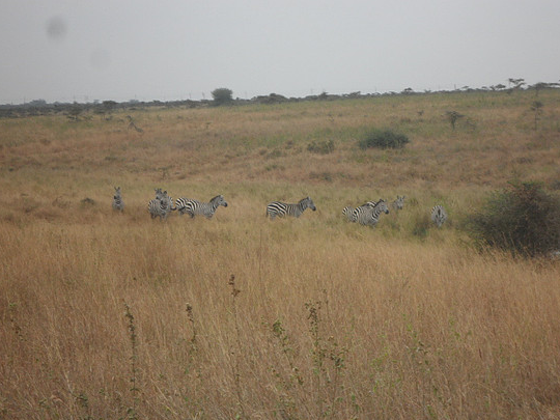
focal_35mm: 145
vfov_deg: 10.2
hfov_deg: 13.6
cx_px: 278
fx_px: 2346
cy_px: 216
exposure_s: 1/180
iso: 80
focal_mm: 24.5
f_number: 5.9
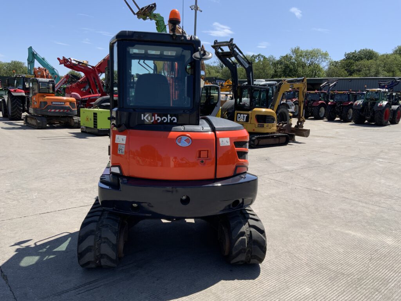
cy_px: 150
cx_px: 200
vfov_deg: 48.2
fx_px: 336
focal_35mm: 29
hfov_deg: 61.7
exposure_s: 1/1490
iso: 16
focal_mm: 3
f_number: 1.8
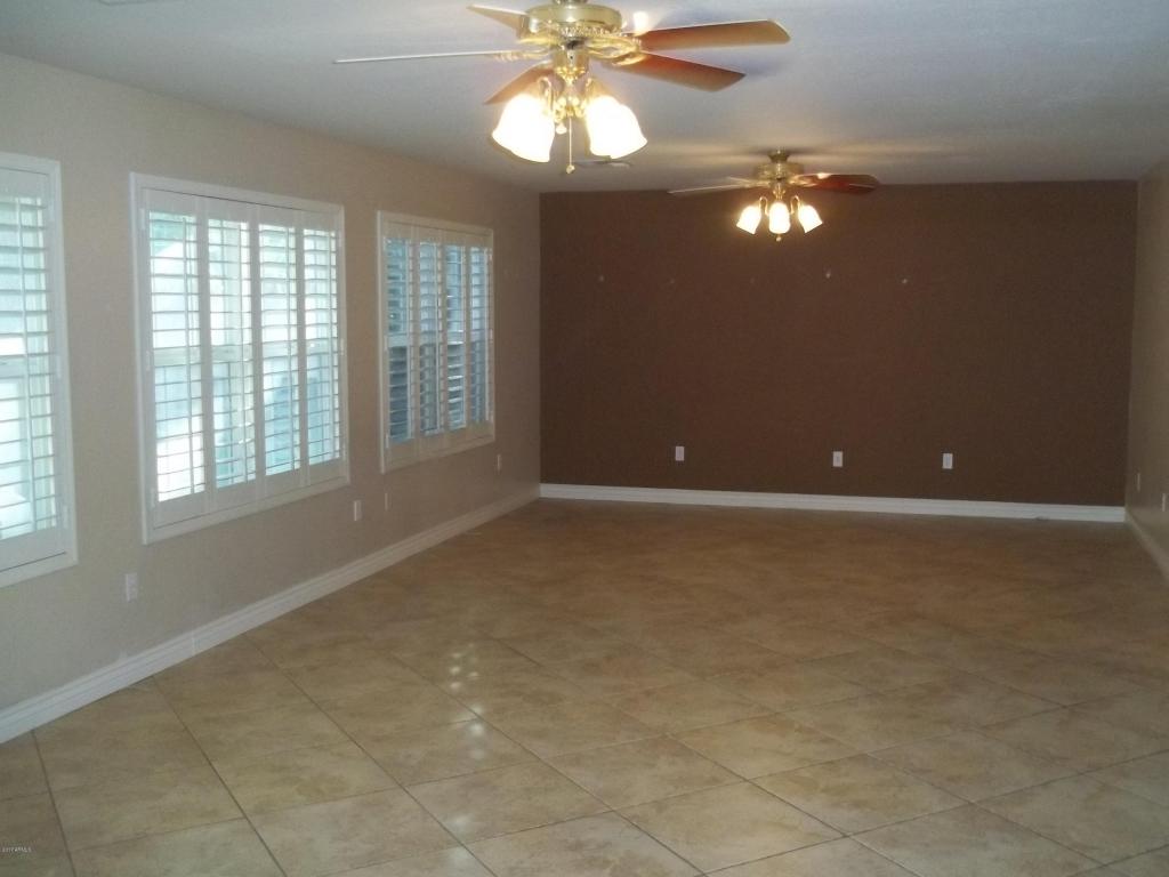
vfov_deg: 39.7
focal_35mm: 36
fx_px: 1216
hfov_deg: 51.4
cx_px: 584
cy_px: 438
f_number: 3.1
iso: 320
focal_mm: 6.5
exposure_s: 1/30
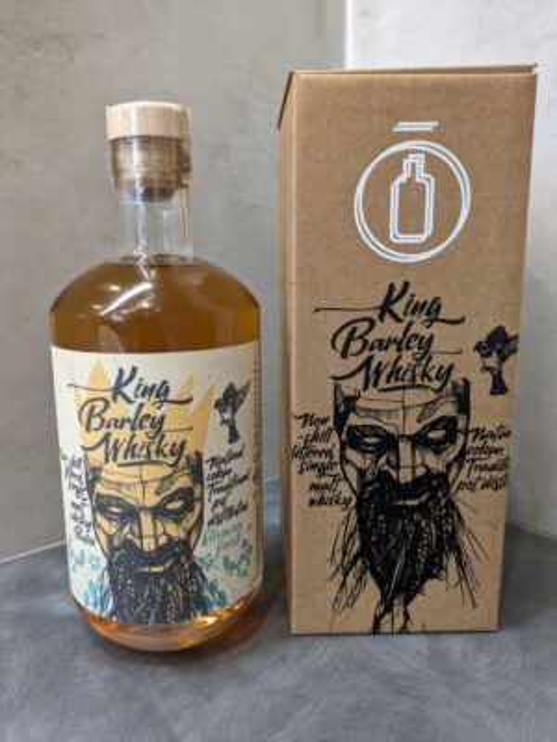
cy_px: 371
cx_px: 278
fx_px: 536
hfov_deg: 54.9
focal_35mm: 25
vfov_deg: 69.4
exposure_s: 1/100
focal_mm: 5.43
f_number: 1.89
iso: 335
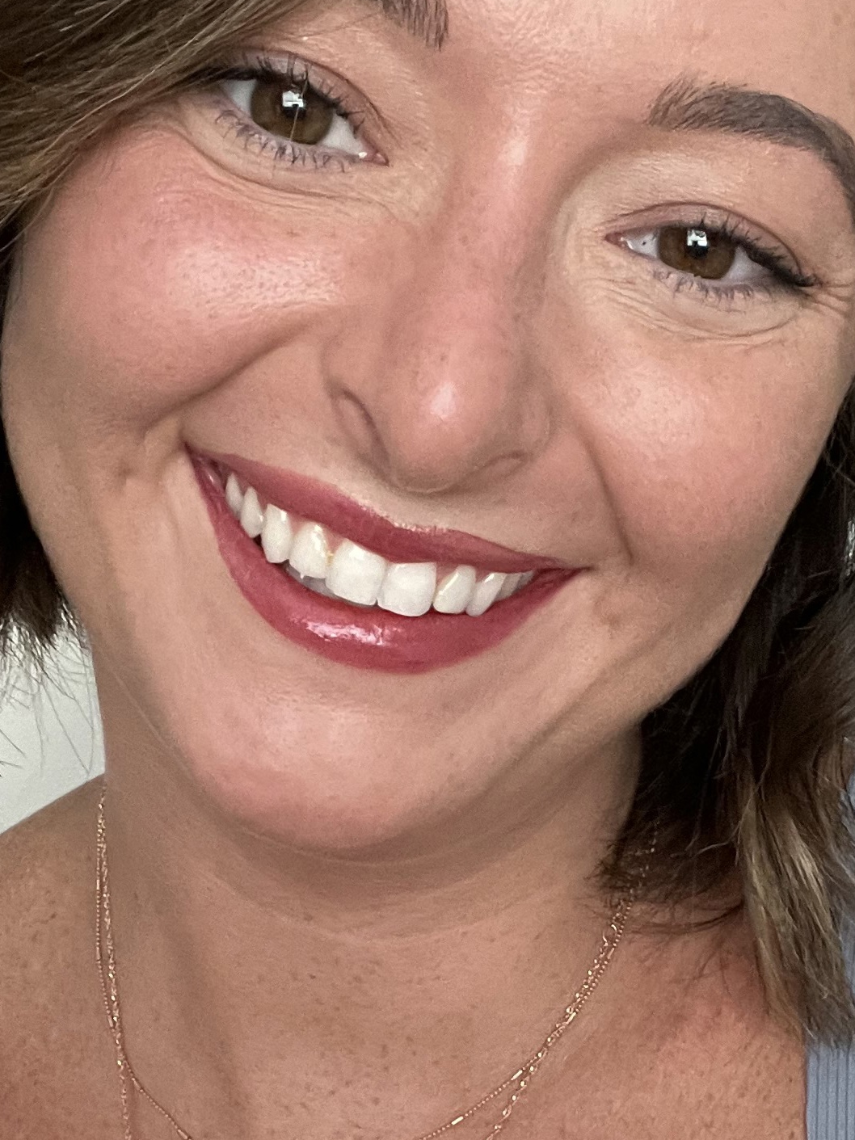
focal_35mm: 65
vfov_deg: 29.7
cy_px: 725
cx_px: 603
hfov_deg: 22.4
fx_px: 2141
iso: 400
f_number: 2.2
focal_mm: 2.71
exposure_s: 1/48
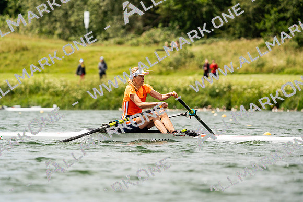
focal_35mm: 350
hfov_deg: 5.9
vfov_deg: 3.9
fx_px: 2946
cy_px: 101
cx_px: 152
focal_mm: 350
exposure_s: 1/2000
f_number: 6.3
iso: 250
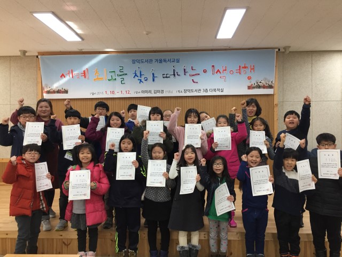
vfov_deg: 48.2
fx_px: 287
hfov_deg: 61.7
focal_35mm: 29
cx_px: 171
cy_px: 128
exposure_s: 1/30
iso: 50
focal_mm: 4.15
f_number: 2.2
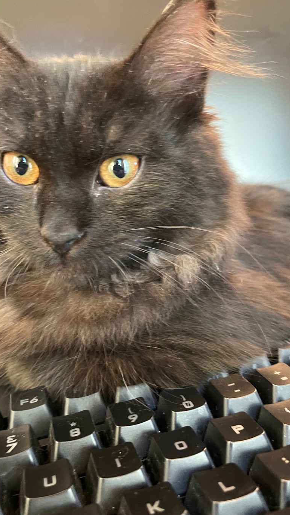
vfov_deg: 66.1
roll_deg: +8.1
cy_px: 252
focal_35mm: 29
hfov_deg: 40.2
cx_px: 134
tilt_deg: -9.5
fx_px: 396
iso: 500
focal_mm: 4.2
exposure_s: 1/30
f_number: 1.6
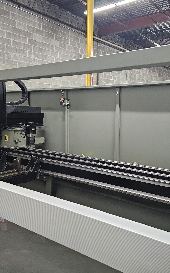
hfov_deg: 38.2
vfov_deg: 58.1
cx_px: 100
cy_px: 137
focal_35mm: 33
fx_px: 245
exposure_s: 1/63
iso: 800
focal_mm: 6.3
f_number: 1.7
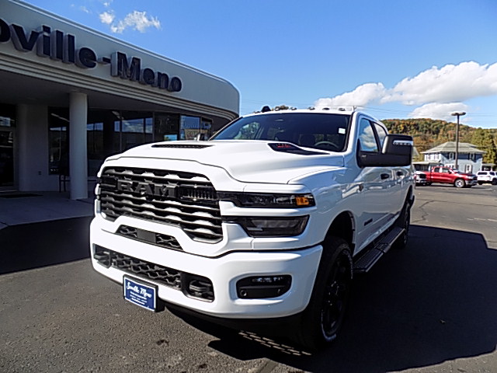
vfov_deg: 58.9
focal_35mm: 23
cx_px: 248
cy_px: 186
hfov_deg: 73.9
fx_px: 330
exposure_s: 1/800
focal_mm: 4
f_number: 3.1
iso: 80
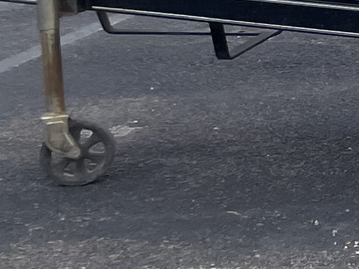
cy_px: -218
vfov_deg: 7.8
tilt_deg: -2.4
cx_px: 1086
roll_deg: +1.6
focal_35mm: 184
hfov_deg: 8.8
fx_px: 1907
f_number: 1.6
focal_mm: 4.2
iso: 32
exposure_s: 1/602
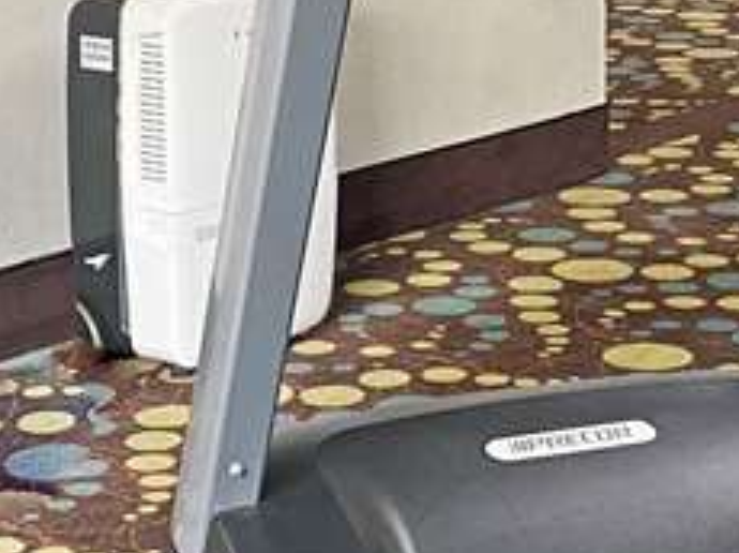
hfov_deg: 16.9
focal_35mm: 116
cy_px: 84
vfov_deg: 12.7
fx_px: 2474
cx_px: 553
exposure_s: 1/60
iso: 100
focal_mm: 4.25
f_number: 1.8
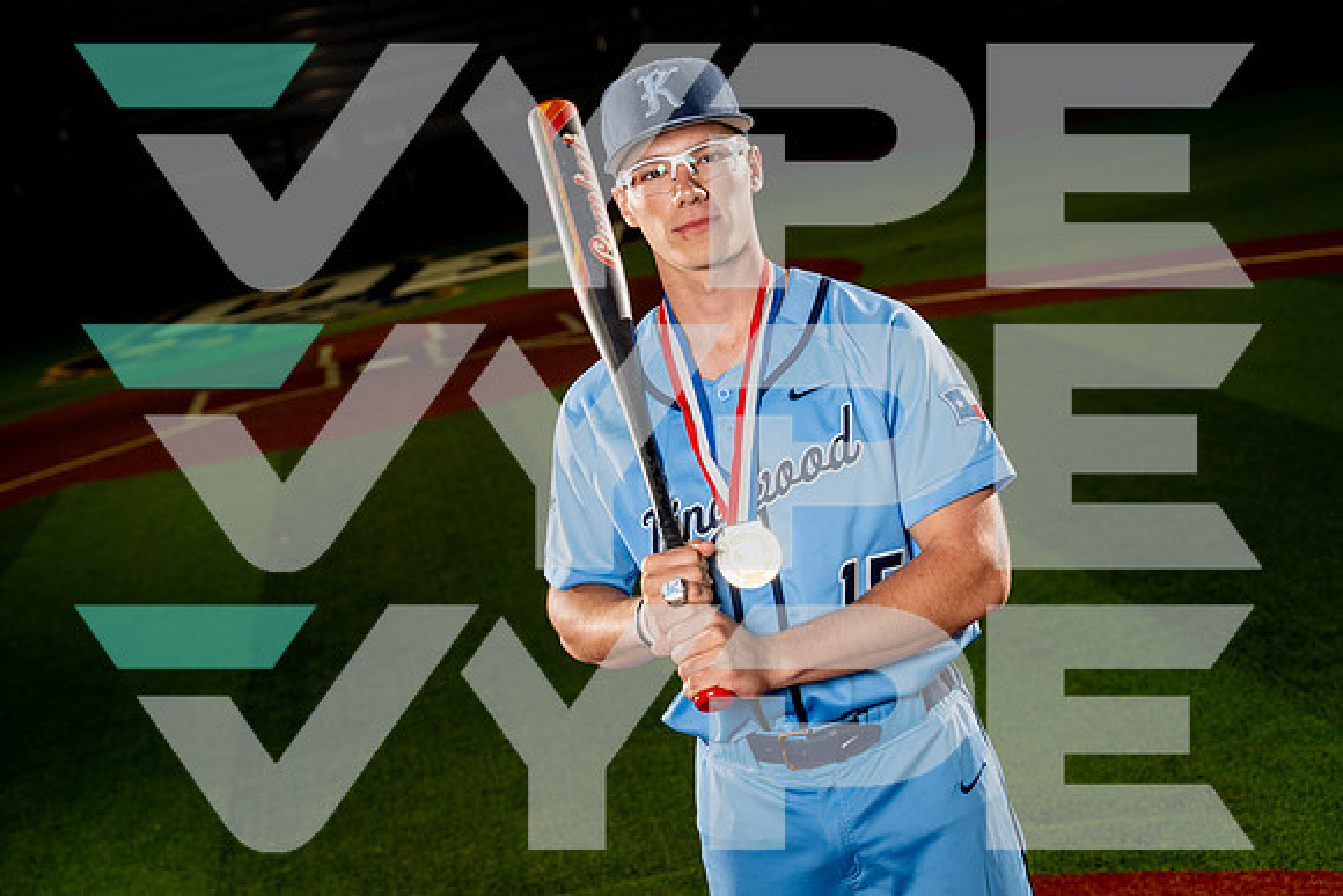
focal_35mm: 70
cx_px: 672
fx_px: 2612
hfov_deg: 28.8
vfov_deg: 19.5
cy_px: 448
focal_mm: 70
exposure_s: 1/250
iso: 800
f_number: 5.6
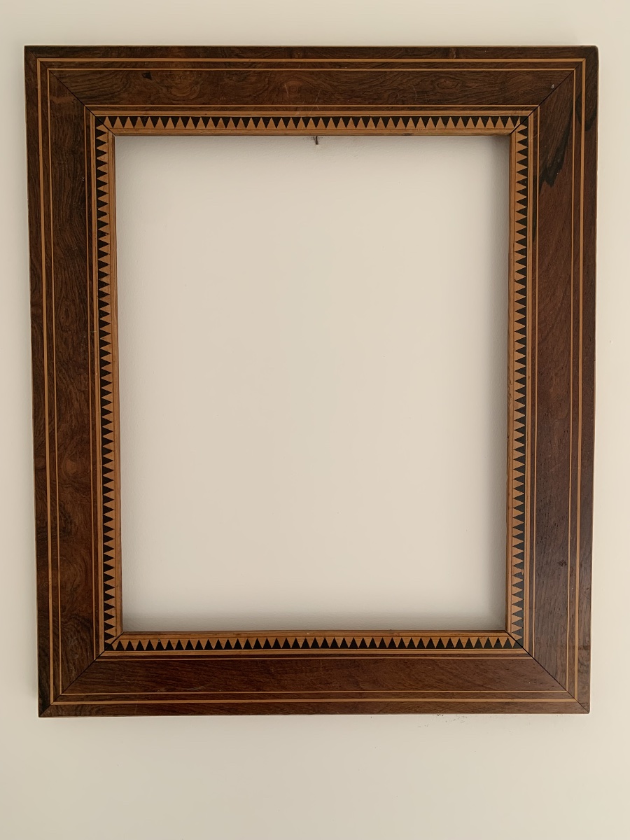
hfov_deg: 53.1
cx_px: 315
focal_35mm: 26
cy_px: 420
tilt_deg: -0.7
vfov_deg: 67.3
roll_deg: +0.0
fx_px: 631
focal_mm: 4.25
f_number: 1.8
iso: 40
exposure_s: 1/122
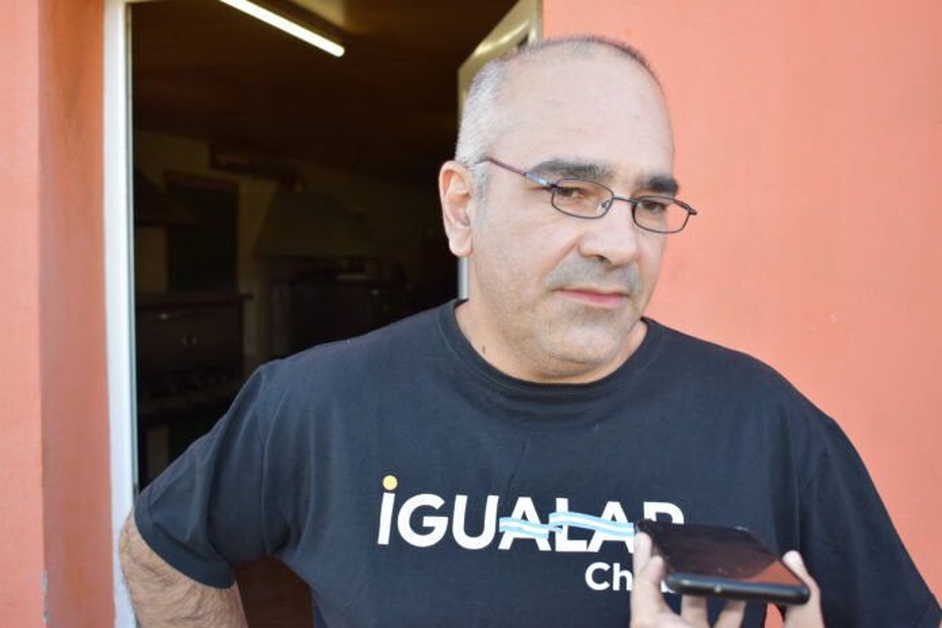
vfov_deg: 34.2
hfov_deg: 49.6
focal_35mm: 39
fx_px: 1020
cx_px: 471
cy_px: 314
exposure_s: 1/200
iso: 450
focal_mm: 26
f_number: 5
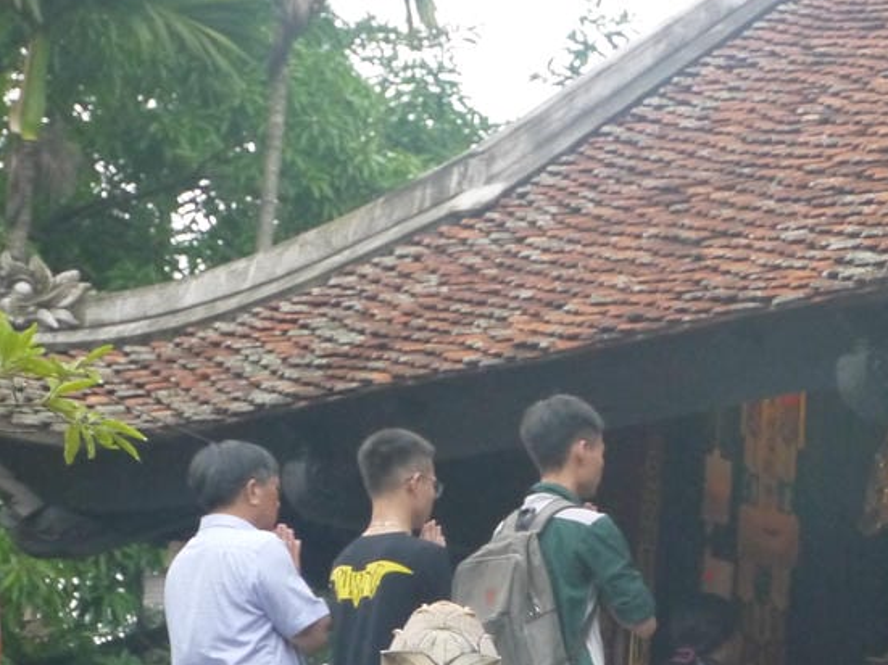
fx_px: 4693
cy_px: 467
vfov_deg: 8.1
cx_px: 862
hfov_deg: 10.7
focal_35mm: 183
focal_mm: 42
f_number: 5.6
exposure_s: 1/80
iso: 1000
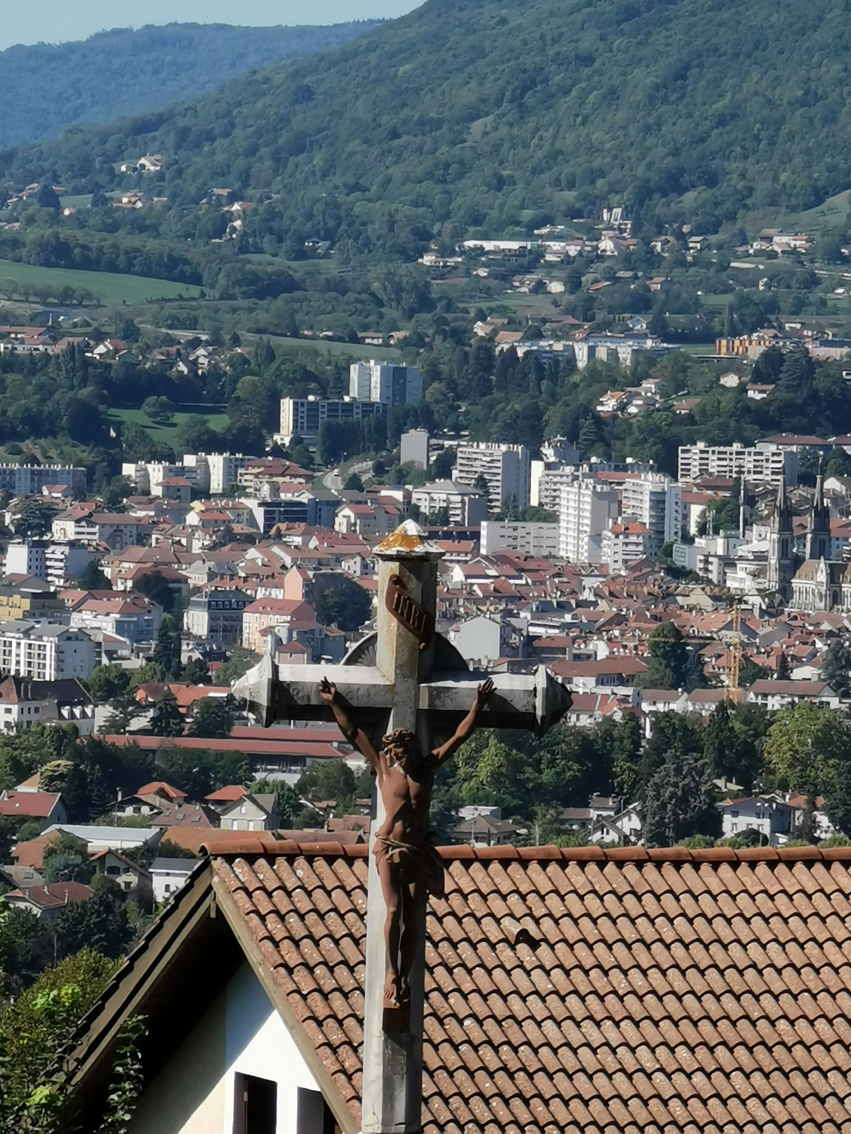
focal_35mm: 270
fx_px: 8850
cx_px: 426
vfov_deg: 7.3
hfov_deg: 5.5
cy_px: 567
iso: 50
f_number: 3.4
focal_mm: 14.46
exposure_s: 1/725
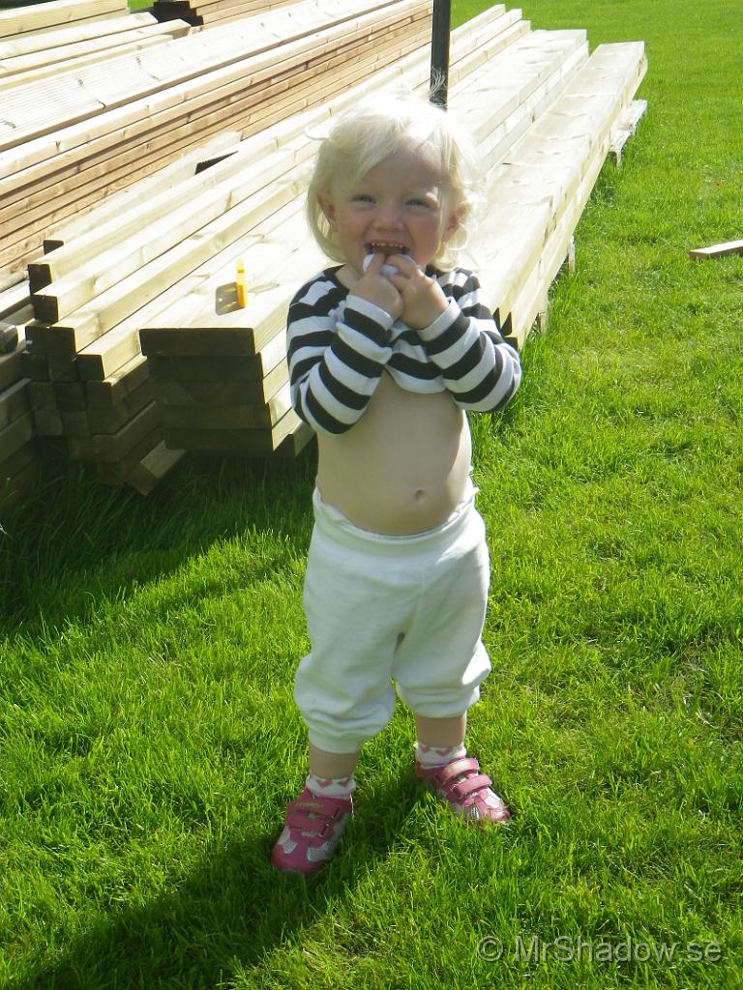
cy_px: 495
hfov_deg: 28.6
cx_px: 372
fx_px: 1460
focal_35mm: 51
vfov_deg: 37.5
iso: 80
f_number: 5.3
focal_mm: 9.1
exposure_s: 1/320
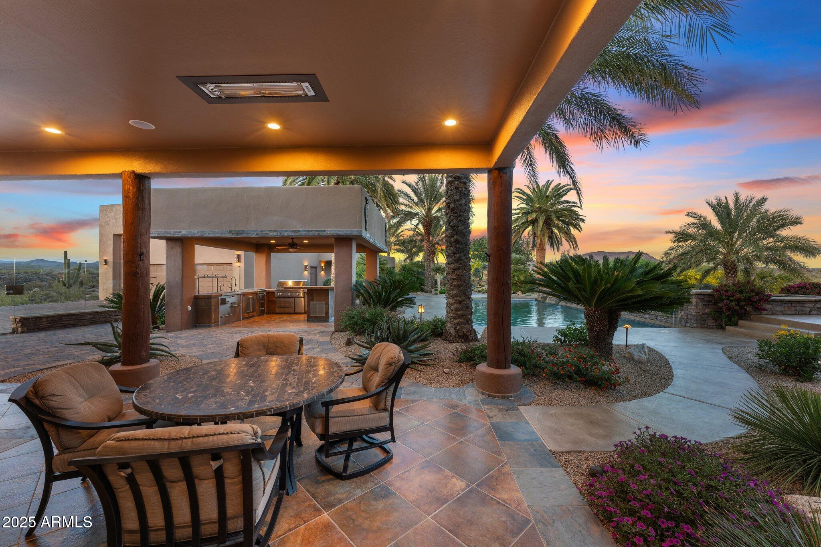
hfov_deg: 104.3
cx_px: 410
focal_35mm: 14
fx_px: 319
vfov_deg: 81.2
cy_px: 274
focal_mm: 14
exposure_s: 1/5
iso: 160
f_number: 8
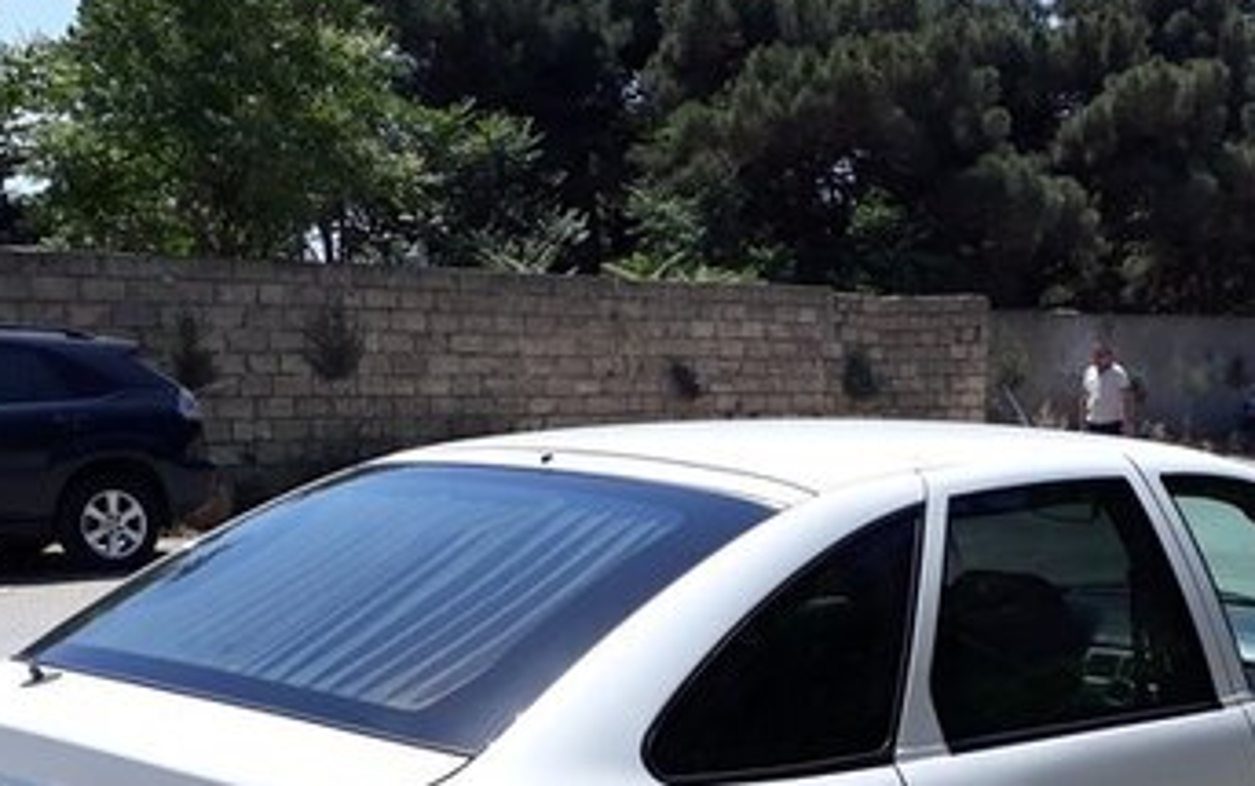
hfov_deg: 36.5
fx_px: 1883
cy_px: 850
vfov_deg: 22.4
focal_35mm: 55
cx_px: 834
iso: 40
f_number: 1.9
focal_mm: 3.6
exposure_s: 1/1280
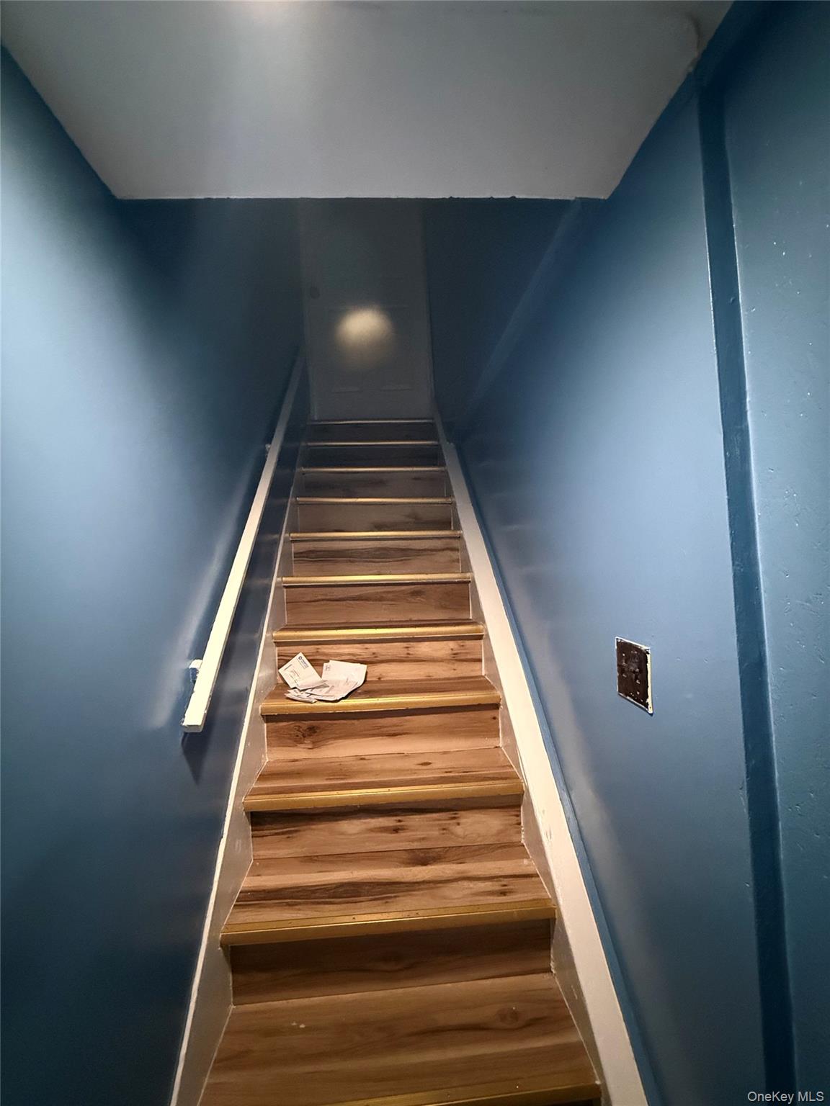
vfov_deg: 102.1
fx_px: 448
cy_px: 553
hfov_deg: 85.7
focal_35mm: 14
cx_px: 415
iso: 1250
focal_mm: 2.22
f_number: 2.2
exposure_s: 1/30
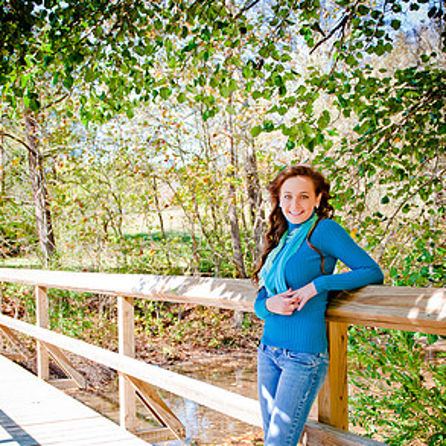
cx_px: 226
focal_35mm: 47
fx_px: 685
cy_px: 303
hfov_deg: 36.1
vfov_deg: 35.6
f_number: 3.2
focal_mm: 24
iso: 200
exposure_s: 1/250
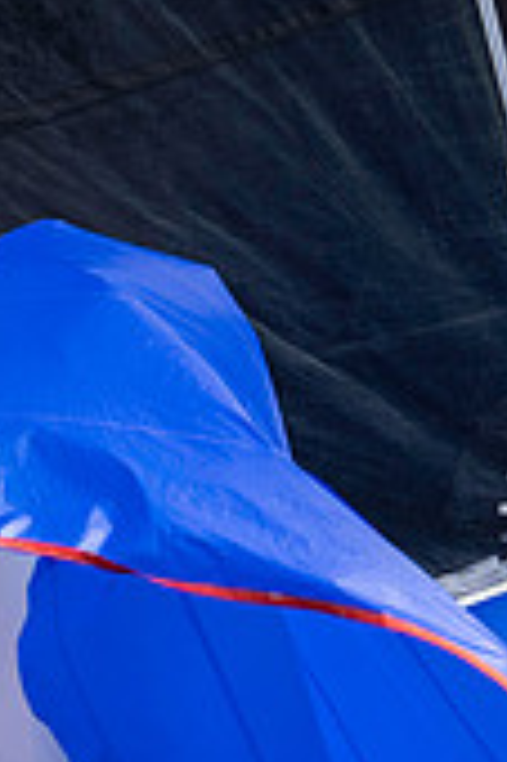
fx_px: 39243
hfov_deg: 0.7
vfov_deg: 1.1
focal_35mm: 1854
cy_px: 1095
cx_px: 761
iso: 250
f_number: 5.6
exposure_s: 1/500
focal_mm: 400
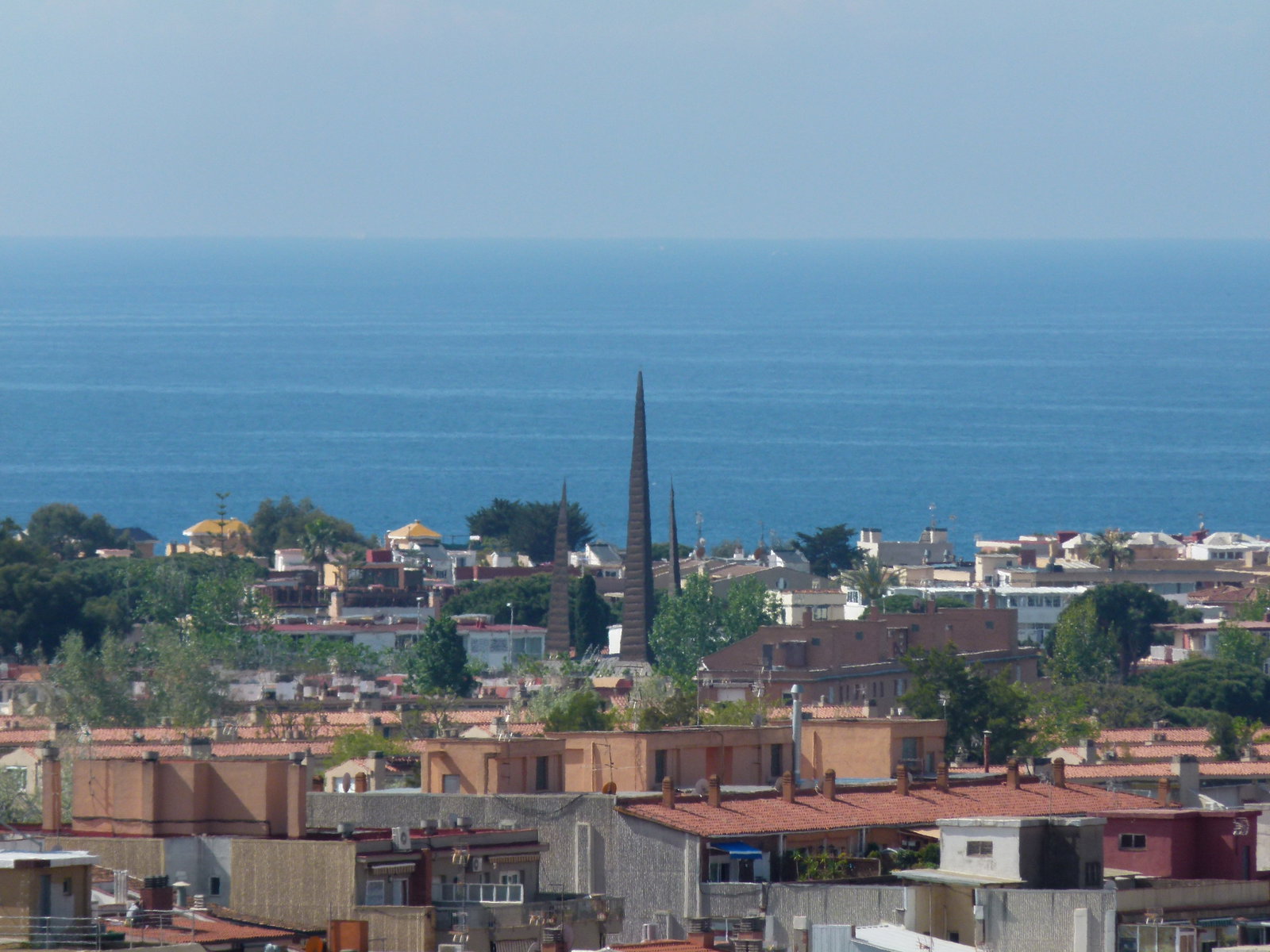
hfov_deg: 3.3
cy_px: 476
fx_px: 22013
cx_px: 635
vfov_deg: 2.5
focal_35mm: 600
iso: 100
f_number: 5.2
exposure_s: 1/640
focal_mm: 108
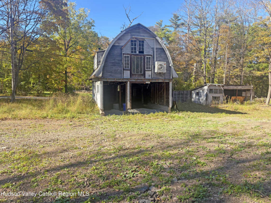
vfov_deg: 53.1
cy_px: 102
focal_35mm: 26
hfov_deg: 67.3
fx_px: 204
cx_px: 136
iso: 50
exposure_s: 1/1196
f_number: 1.6
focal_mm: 5.96
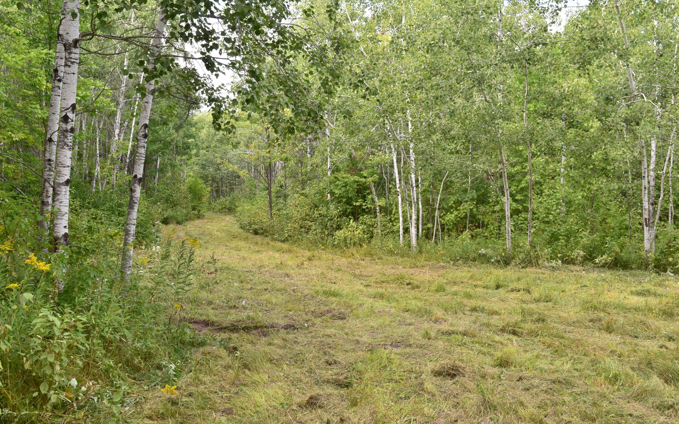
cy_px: 213
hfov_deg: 46.2
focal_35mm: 43
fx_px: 796
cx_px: 340
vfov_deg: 29.9
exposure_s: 1/160
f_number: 9
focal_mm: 28
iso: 400
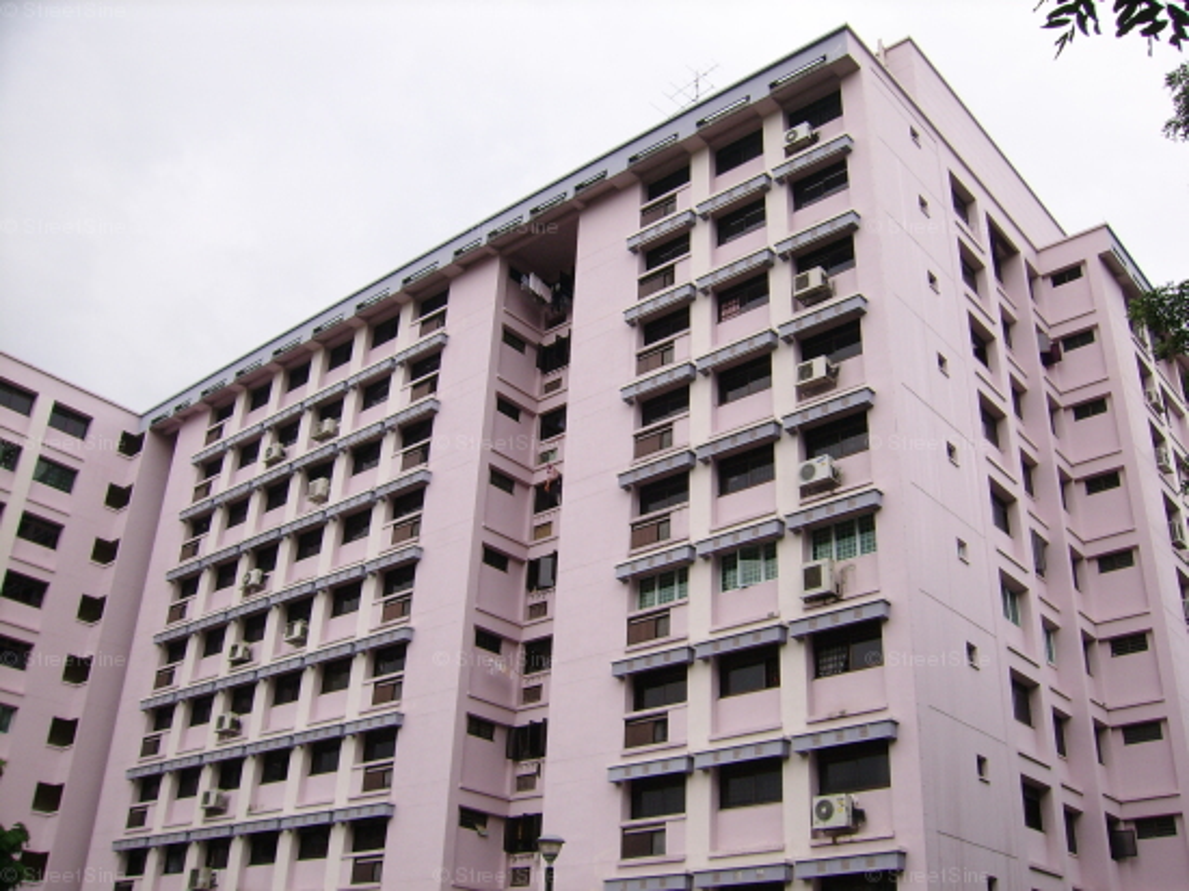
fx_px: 1202
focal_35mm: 35
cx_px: 594
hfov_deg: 52.6
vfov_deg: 40.7
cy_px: 446
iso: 50
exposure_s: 1/250
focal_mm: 5.95
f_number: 5.8
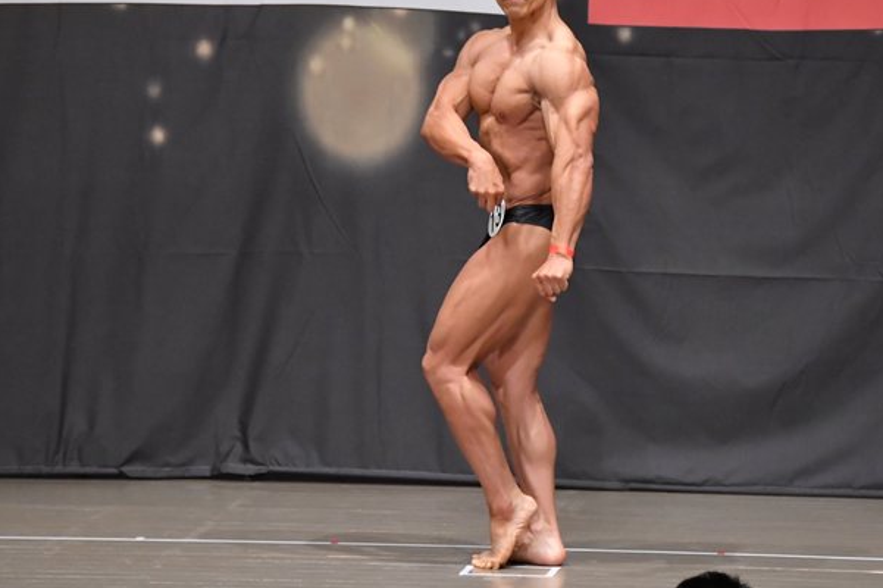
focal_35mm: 290
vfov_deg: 4.7
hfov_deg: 7.1
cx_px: 496
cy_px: 218
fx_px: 7109
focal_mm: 150
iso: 6400
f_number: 5.6
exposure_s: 1/400
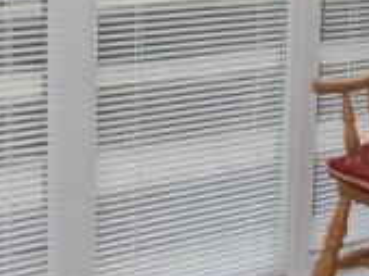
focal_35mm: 96
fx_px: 1022
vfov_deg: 14.9
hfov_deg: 20.0
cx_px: 351
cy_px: -38
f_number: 3.3
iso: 200
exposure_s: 1/60
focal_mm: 5.1
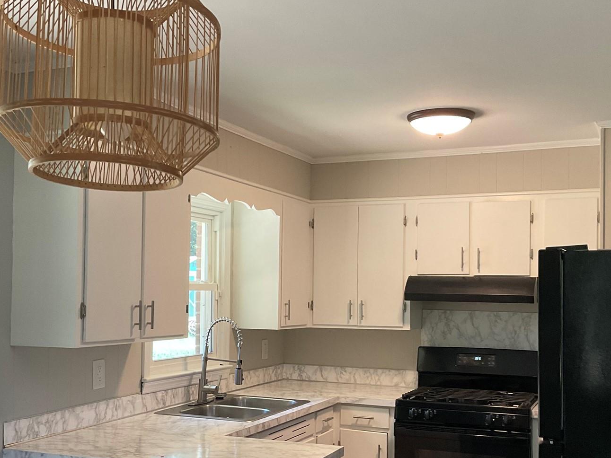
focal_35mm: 46
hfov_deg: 41.2
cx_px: 287
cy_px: 279
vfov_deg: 31.4
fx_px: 812
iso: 64
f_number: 1.8
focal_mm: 3
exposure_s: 1/60
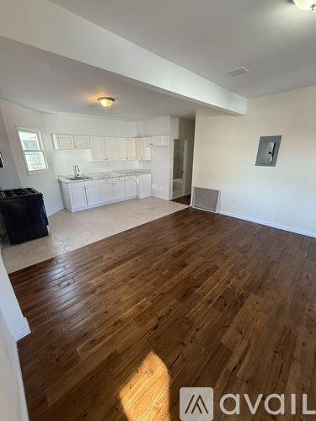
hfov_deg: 85.7
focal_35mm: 14
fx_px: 170
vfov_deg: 102.1
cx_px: 158
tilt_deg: -18.7
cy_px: 210
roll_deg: +0.3
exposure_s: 1/120
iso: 320
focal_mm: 2.22
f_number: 2.2
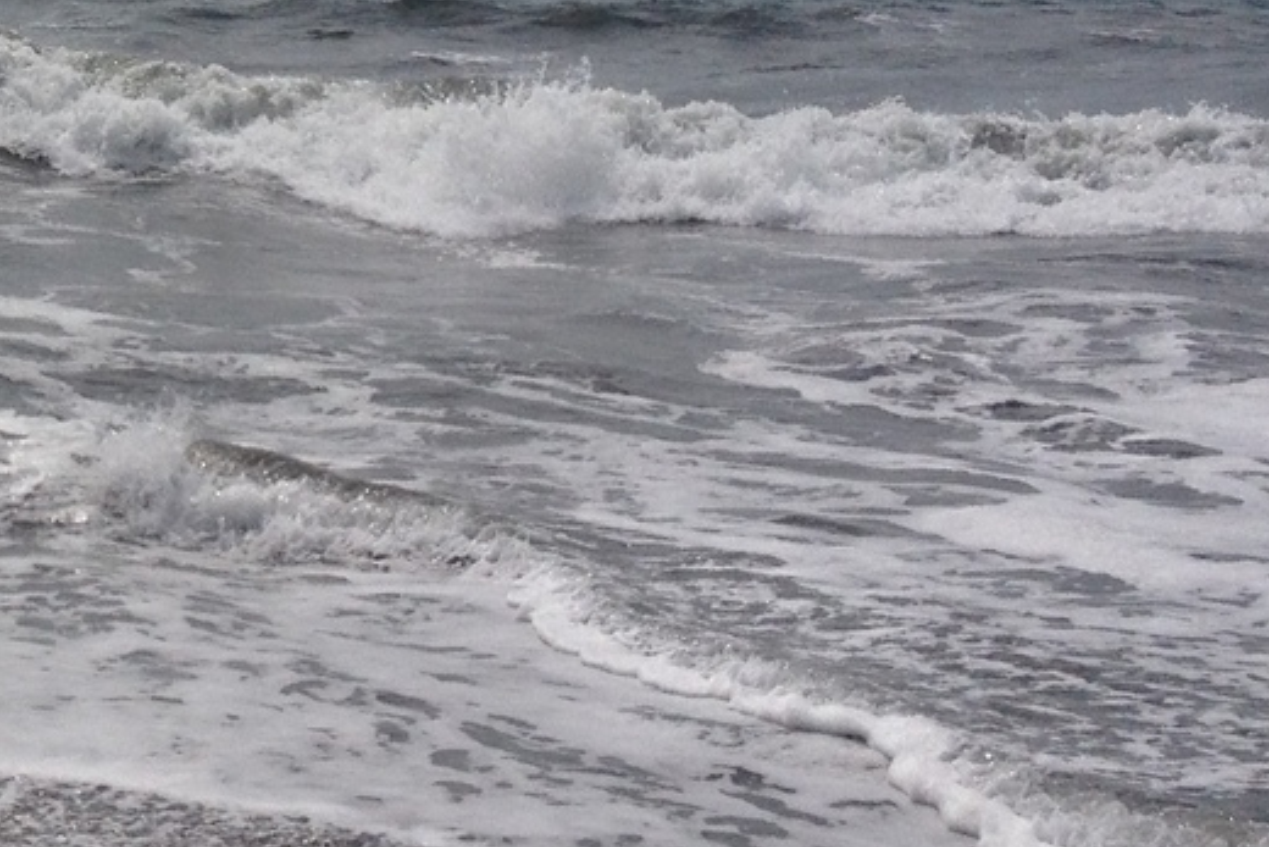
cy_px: -103
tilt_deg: -4.8
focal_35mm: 112
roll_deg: +0.8
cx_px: -239
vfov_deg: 12.0
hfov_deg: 17.4
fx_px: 3949
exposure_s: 1/6944
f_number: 2.4
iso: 50
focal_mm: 4.28
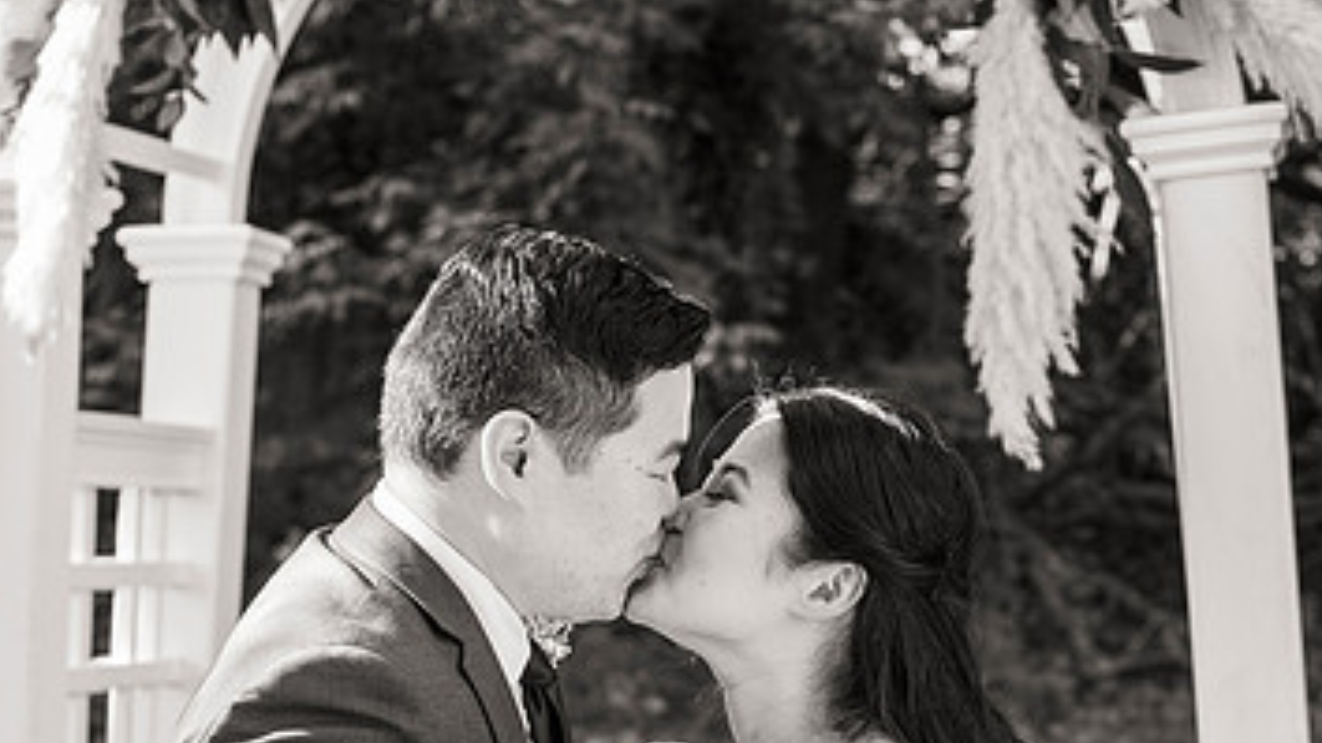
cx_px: 894
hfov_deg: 22.8
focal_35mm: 93
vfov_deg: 13.0
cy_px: 576
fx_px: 3260
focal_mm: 50
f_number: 4
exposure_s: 1/640
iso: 1000
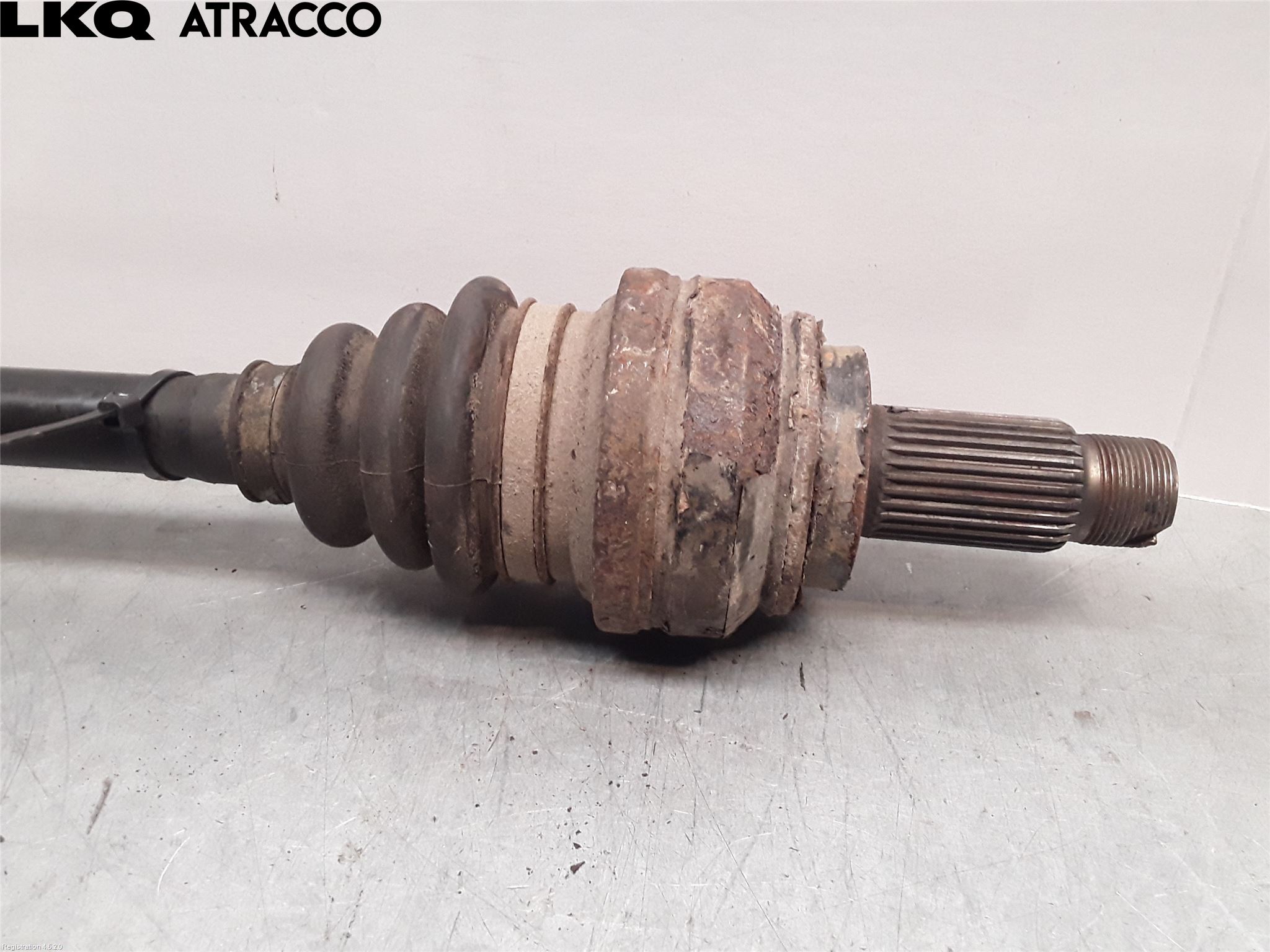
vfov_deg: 49.7
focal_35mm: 28
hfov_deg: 63.4
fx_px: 1027
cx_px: 635
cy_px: 476
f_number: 1.9
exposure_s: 1/100
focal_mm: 2.91
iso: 100
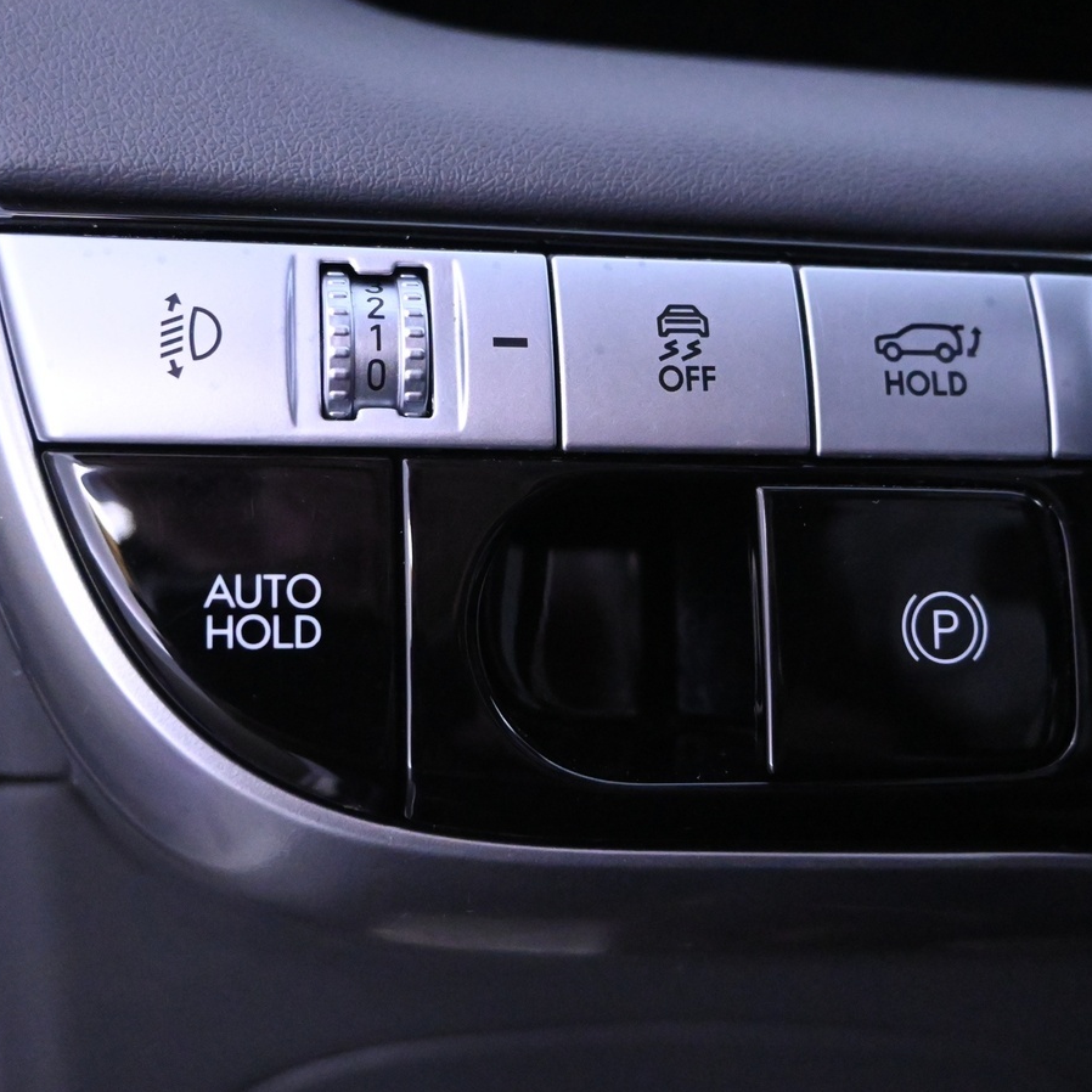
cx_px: 602
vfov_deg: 36.8
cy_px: 489
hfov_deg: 36.8
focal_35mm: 46
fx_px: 1642
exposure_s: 1/60
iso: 6400
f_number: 4
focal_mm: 20
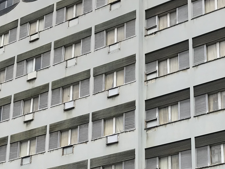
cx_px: 147
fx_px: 539
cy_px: 182
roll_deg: +0.9
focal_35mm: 83
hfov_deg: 23.5
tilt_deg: +19.5
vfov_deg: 17.2
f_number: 1.8
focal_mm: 3.99
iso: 20
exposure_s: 1/1808
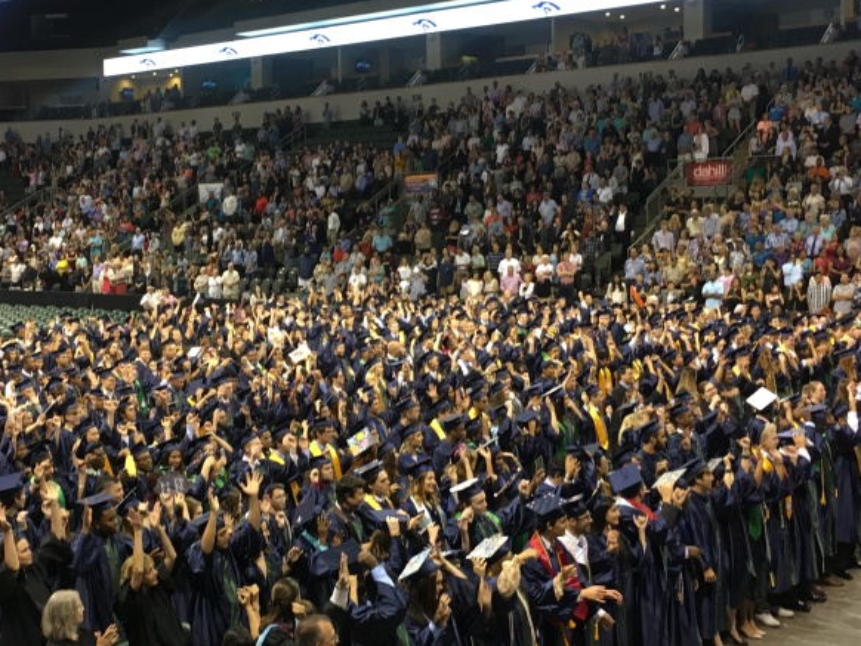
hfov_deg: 37.2
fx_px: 1269
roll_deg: +2.2
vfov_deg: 28.6
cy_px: 285
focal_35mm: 51
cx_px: 318
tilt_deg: -4.6
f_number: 2.2
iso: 64
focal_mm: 4.15
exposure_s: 1/30
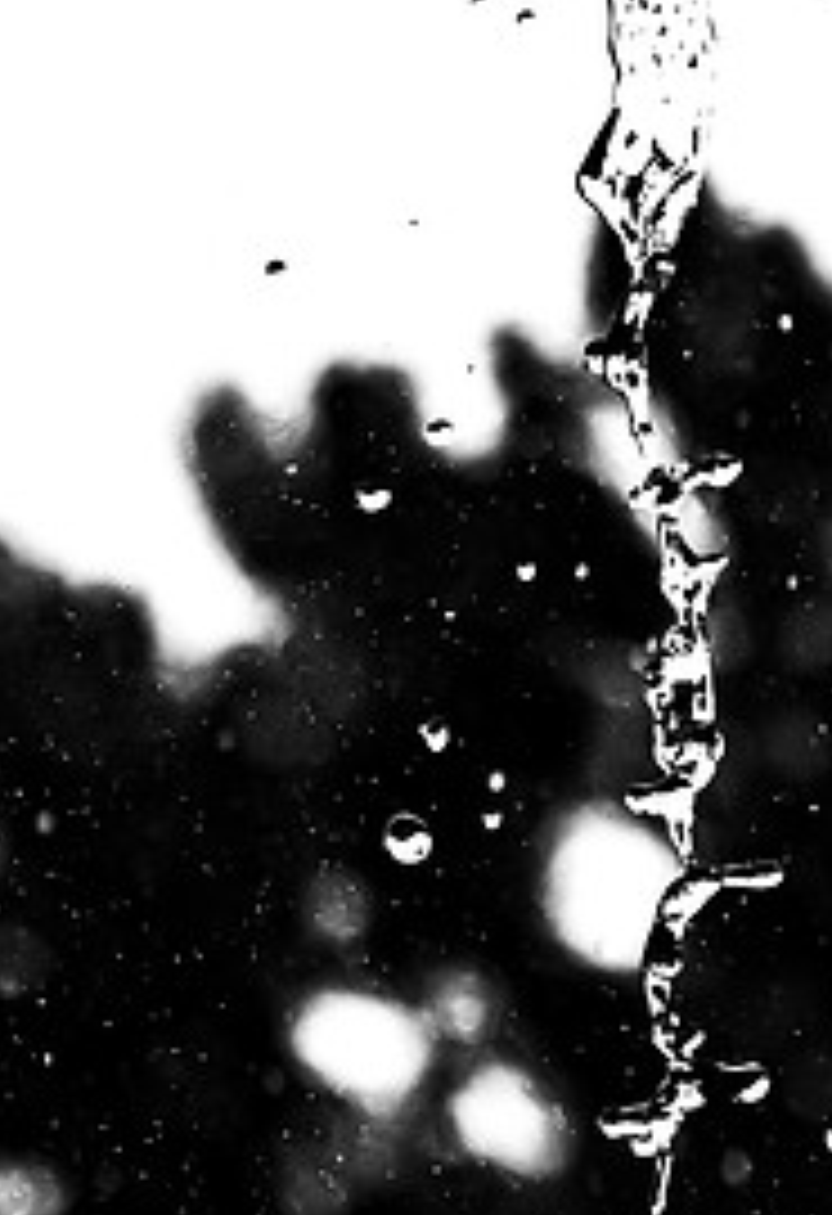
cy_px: 377
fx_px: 6055
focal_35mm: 178
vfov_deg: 11.4
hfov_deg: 7.8
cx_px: -139
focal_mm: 46
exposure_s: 1/5000
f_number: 2.8
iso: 1250
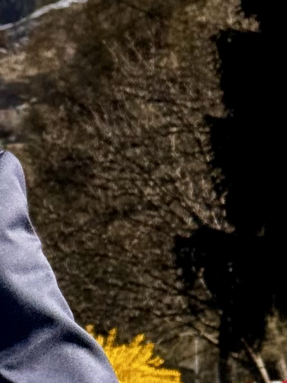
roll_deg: +0.3
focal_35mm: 242
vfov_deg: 8.2
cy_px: 113
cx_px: -296
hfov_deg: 6.0
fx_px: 2675
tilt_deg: +6.6
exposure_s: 1/4608
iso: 64
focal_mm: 6.76
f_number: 1.78
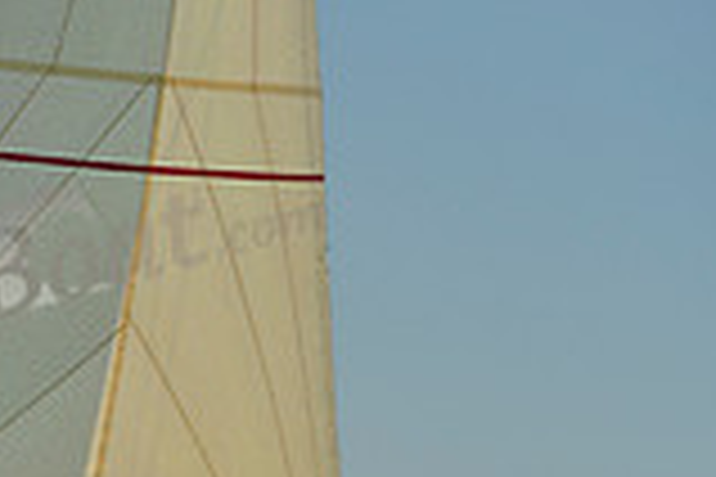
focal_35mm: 255
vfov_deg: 5.4
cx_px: -540
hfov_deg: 7.8
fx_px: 5071
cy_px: 578
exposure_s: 1/640
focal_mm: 70
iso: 200
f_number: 5
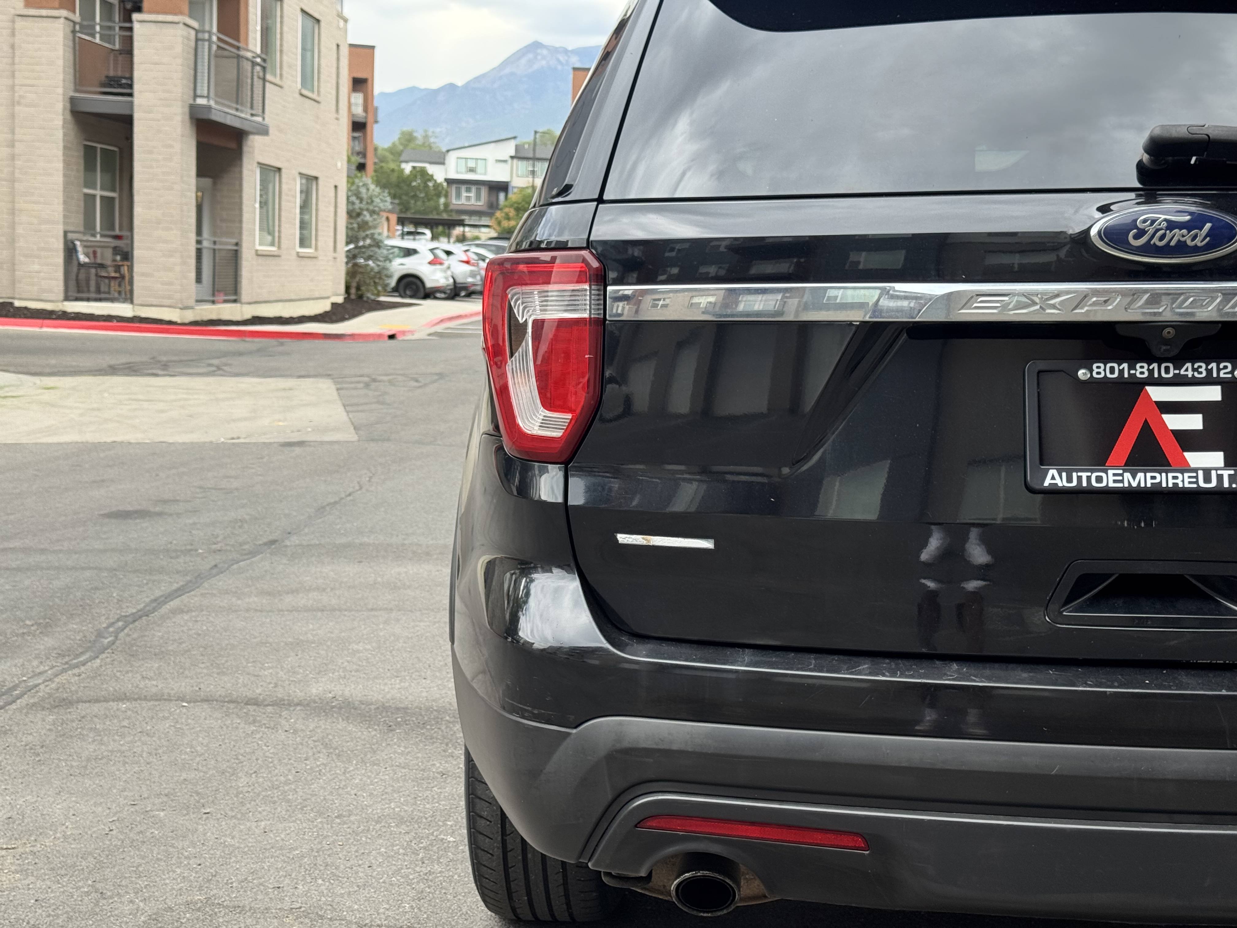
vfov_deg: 30.3
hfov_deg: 39.7
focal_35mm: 48
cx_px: 618
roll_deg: -2.8
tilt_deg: -7.4
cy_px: 464
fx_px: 1715
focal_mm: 6.76
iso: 64
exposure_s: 1/633
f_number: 1.78
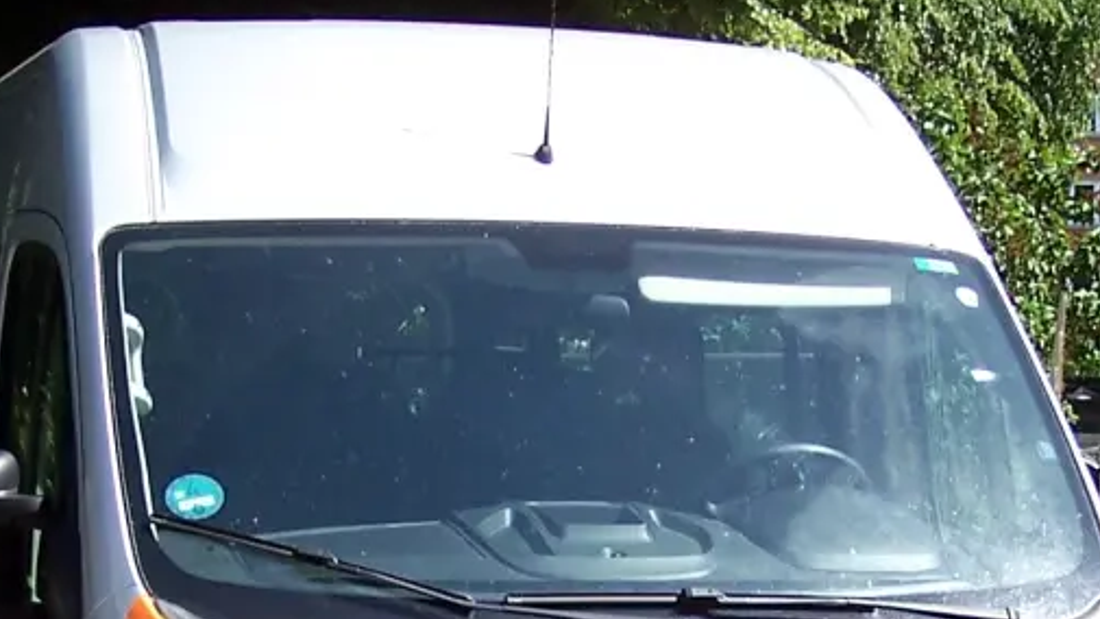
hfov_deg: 20.4
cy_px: 763
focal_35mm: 105
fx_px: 3062
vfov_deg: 11.3
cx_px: 595
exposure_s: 1/500
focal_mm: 6.3
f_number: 2.8
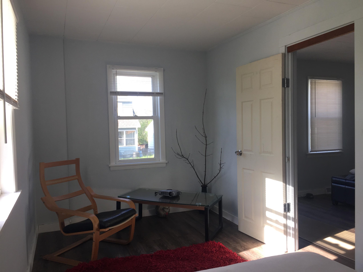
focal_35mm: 29
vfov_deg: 48.2
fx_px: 304
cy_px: 136
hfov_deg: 61.7
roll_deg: -1.9
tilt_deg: -2.2
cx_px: 182
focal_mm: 4.15
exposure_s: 1/120
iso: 32
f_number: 2.2
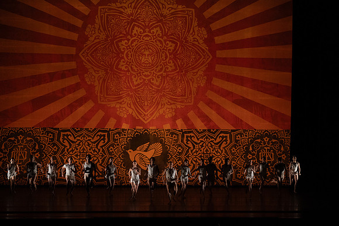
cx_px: 170
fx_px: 942
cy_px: 113
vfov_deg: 13.7
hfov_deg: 20.4
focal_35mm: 100
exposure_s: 1/400
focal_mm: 100
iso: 6400
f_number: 6.3
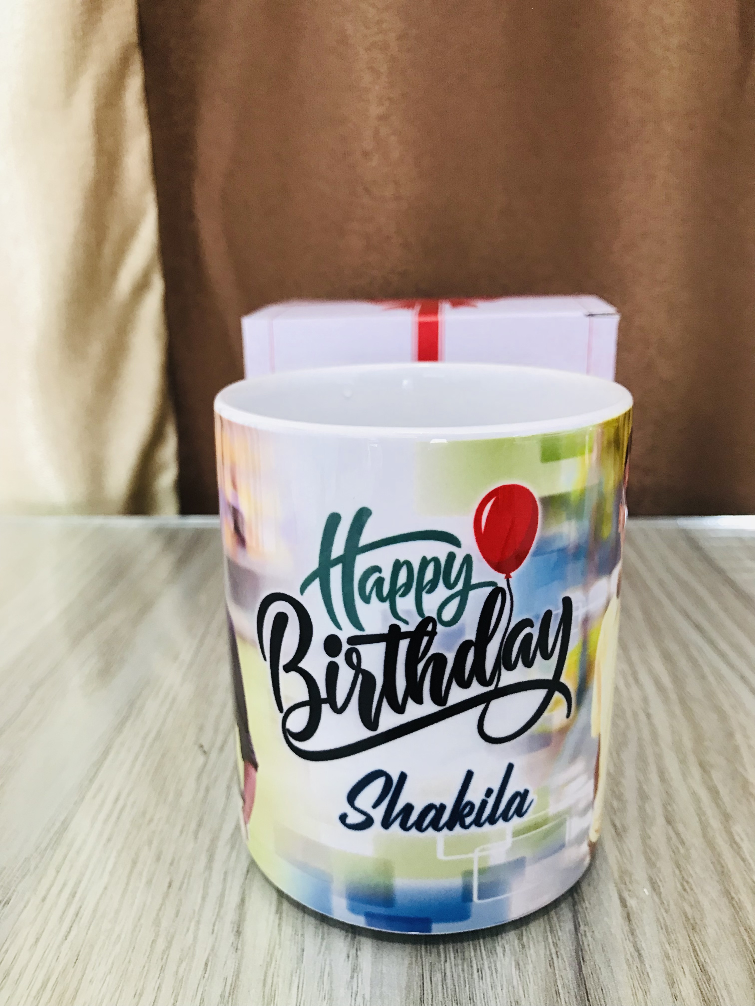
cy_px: 503
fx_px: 814
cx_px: 378
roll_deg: +0.6
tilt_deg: -14.3
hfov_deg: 49.7
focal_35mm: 28
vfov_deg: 63.4
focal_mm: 3.99
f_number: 1.8
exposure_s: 1/17
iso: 40
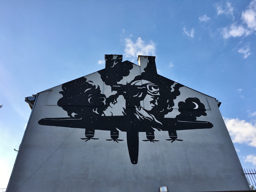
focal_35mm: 29
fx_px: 214
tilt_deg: +42.1
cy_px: 96
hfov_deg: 61.7
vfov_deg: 48.2
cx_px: 128
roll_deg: +1.3
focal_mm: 4.15
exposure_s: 1/874
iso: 25
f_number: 2.2
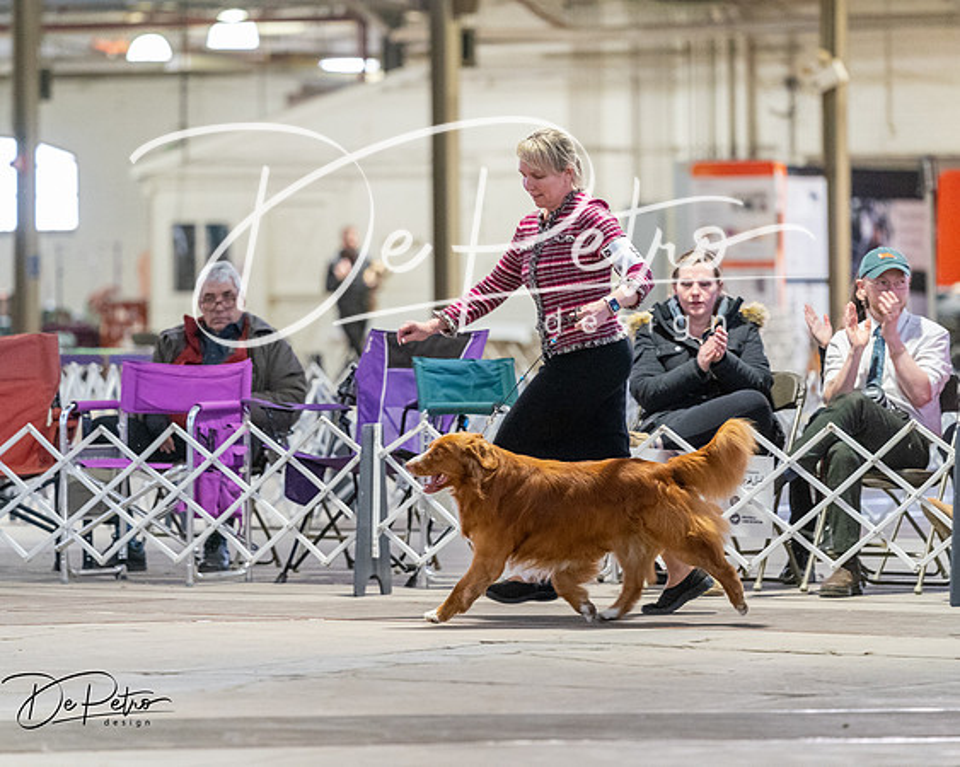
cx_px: 480
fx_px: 6397
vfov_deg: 6.9
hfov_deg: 8.6
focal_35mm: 225
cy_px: 384
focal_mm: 200
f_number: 3.5
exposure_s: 1/250
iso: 6400
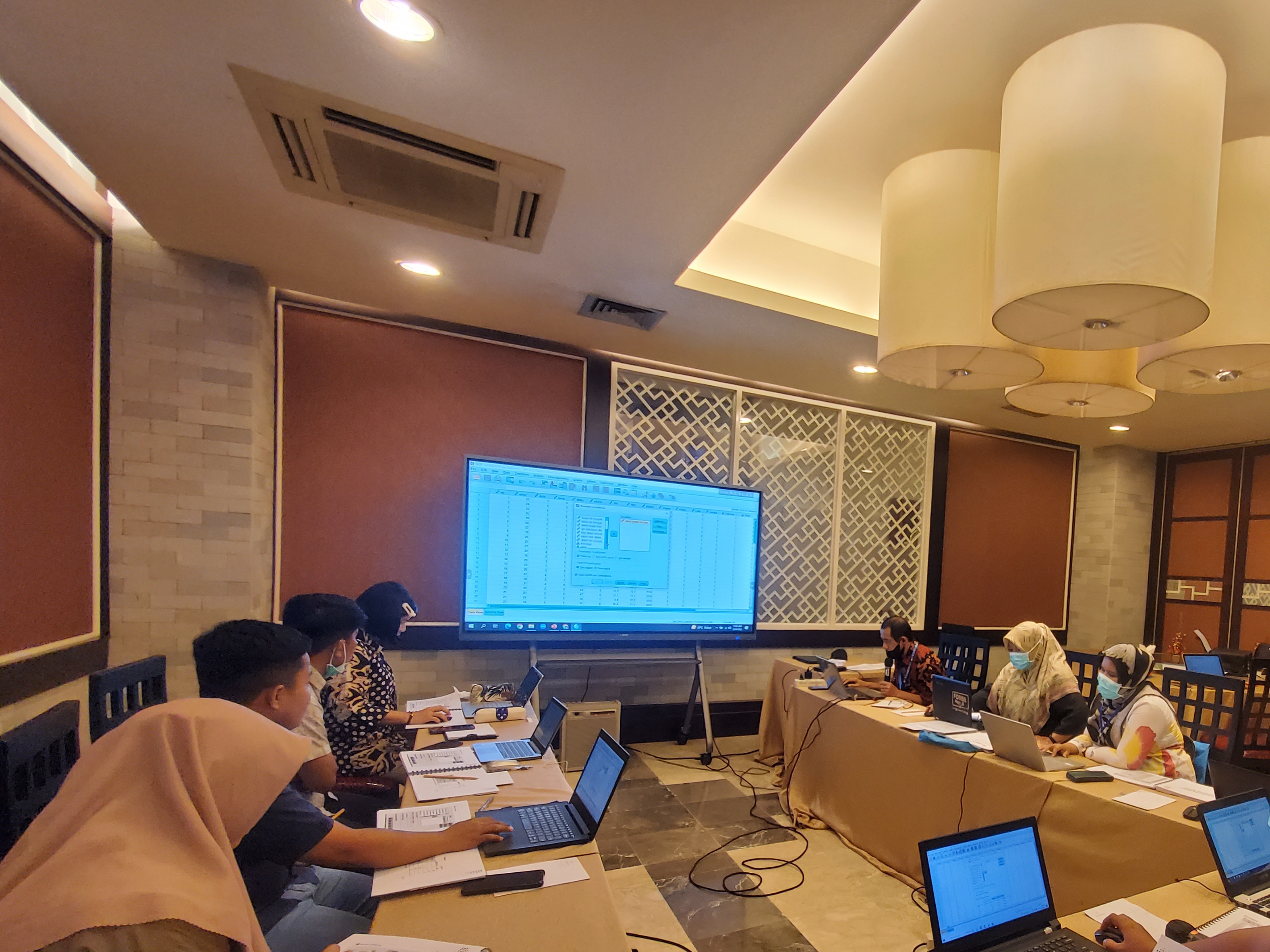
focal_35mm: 19
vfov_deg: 67.4
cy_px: 605
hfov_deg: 79.9
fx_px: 697
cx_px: 908
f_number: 2.2
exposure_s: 1/50
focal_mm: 1.8
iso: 400
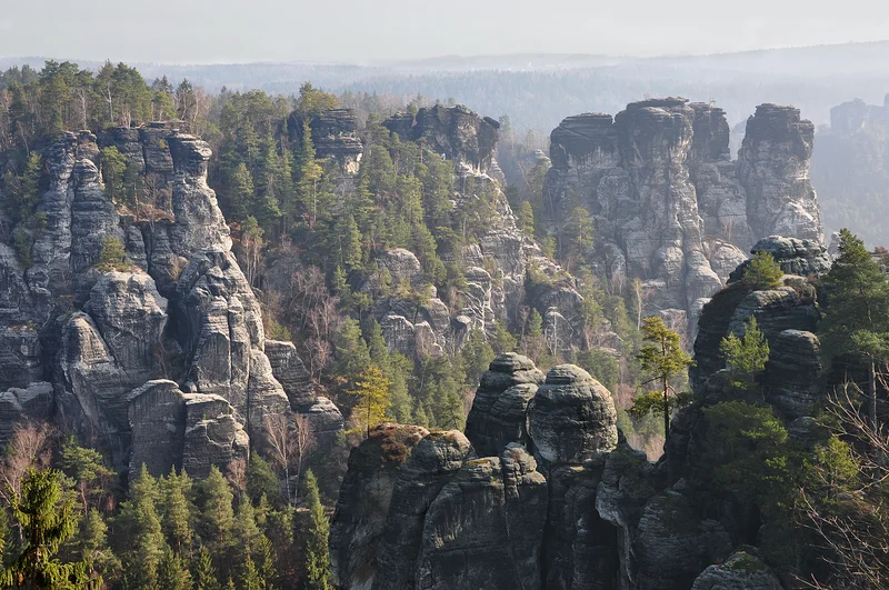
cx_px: 444
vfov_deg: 25.7
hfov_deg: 37.9
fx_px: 1295
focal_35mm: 52
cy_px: 295
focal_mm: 35
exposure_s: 1/125
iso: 200
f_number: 9
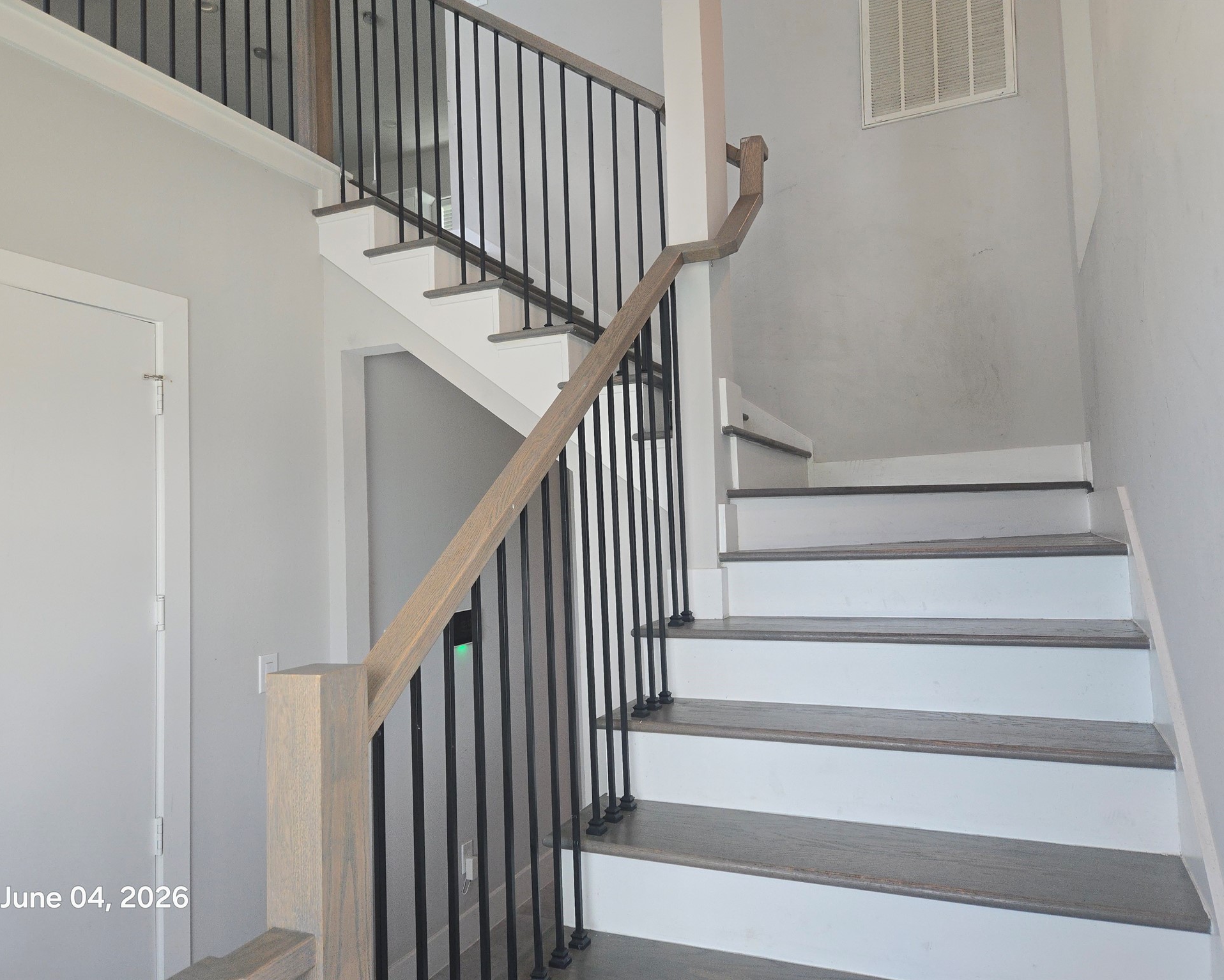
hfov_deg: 70.3
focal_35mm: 24
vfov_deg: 58.8
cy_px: 490
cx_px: 592
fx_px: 869
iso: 100
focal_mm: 5.4
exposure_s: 1/120
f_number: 1.8
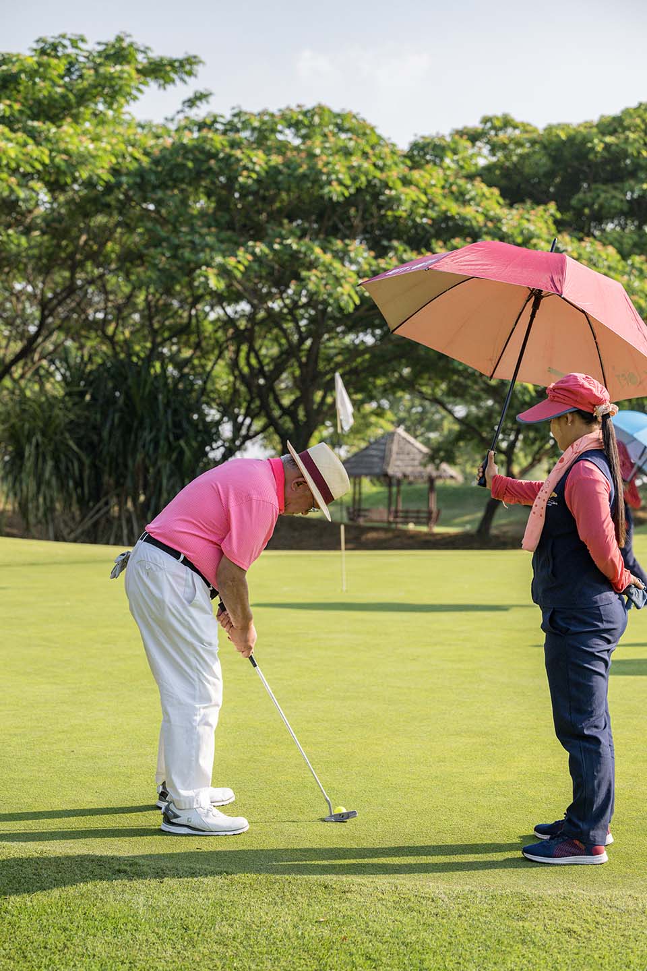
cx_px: 324
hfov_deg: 19.5
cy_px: 486
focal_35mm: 70
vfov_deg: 28.8
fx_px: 1887
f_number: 4
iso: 720
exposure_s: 1/4000
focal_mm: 70
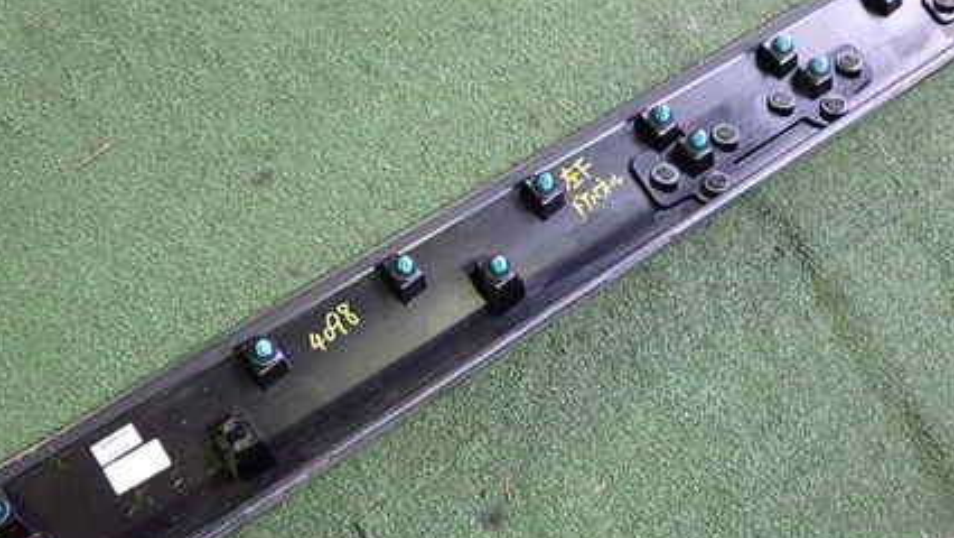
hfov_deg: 44.6
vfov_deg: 26.0
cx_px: 481
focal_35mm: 46
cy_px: 282
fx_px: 1164
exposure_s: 1/30
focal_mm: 5.4
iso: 500
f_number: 2.3
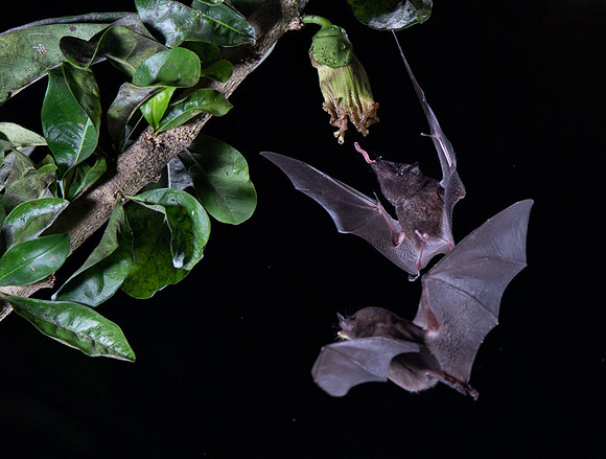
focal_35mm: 313
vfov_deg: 4.8
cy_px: 277
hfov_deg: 6.3
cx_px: 684
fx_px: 5503
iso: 800
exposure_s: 1/250
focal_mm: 145
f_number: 9
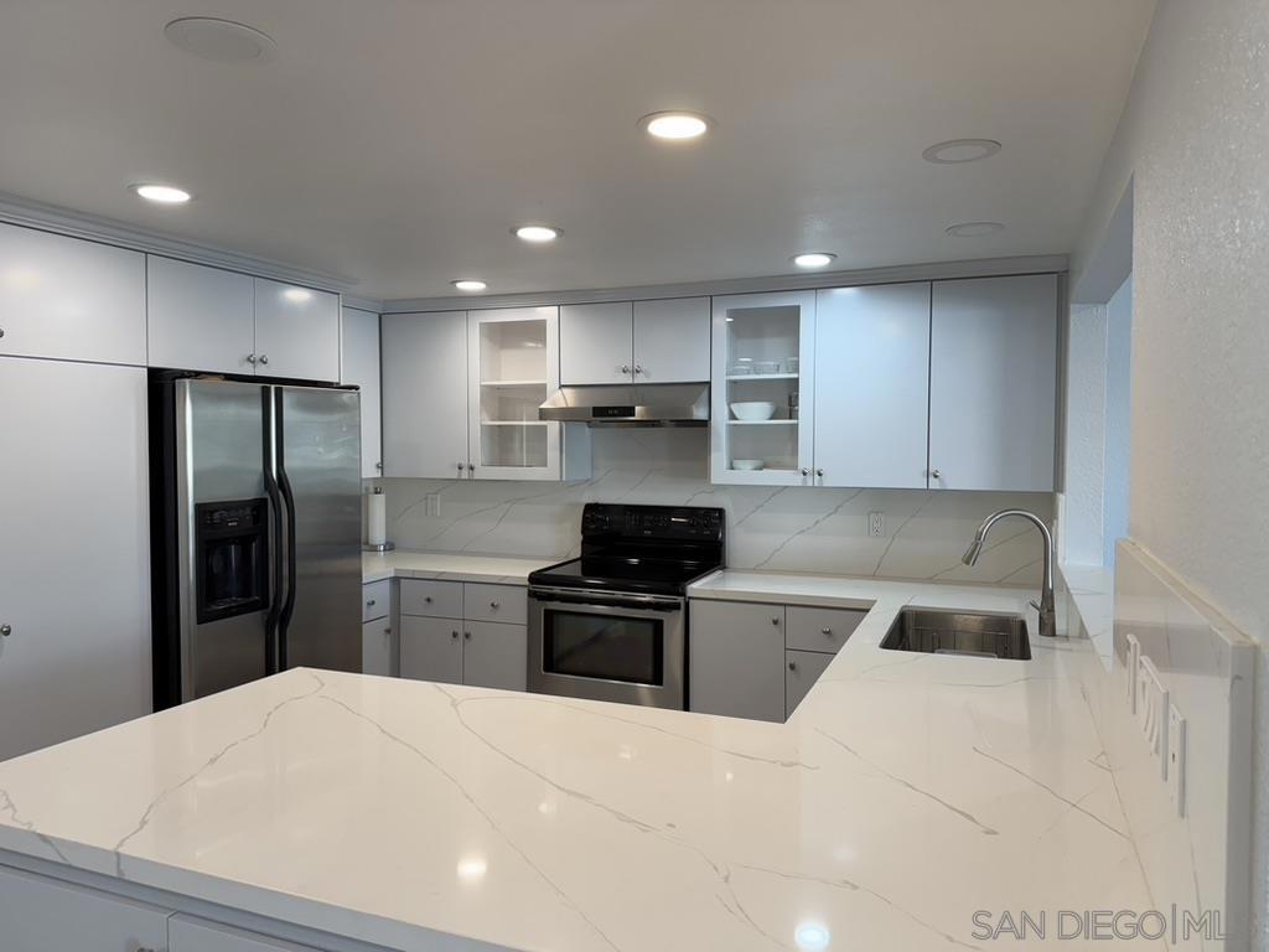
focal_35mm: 24
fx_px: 880
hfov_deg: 71.6
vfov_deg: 56.8
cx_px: 634
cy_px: 476
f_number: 1.78
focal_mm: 6.76
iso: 100
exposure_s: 1/148
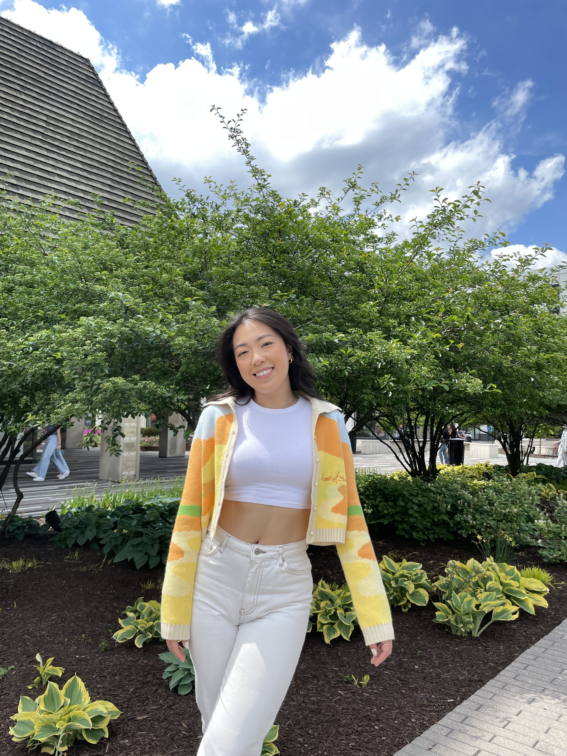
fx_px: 568
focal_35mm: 26
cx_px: 284
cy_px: 378
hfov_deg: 53.1
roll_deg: -1.2
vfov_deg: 67.3
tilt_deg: +4.9
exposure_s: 1/3205
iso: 32
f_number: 1.6
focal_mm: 4.2
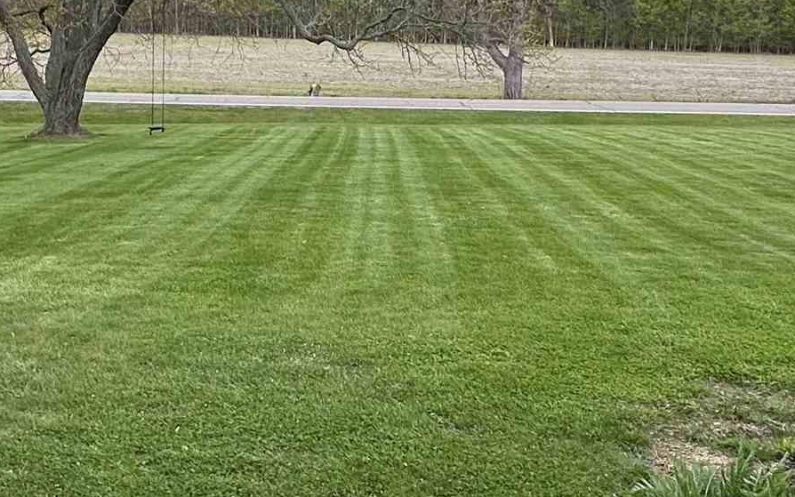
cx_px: 344
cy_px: 203
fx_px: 1105
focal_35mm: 51
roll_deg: -1.8
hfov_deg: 39.5
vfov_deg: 25.3
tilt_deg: -8.6
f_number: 2.2
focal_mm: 2.22
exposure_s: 1/268
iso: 40
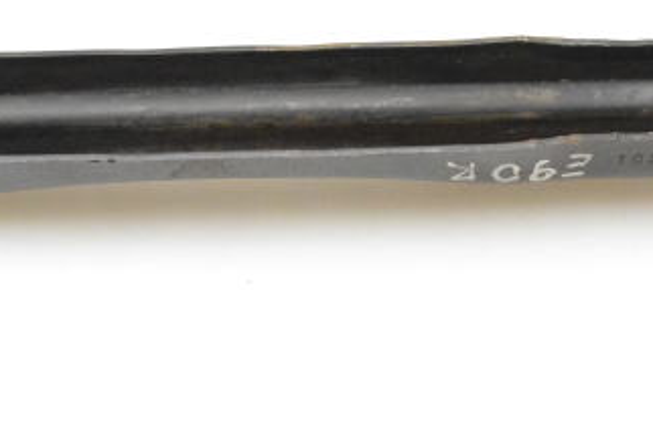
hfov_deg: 16.5
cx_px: 221
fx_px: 2250
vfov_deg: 11.0
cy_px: 105
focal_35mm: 124
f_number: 9
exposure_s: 1/320
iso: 6400
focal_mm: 26
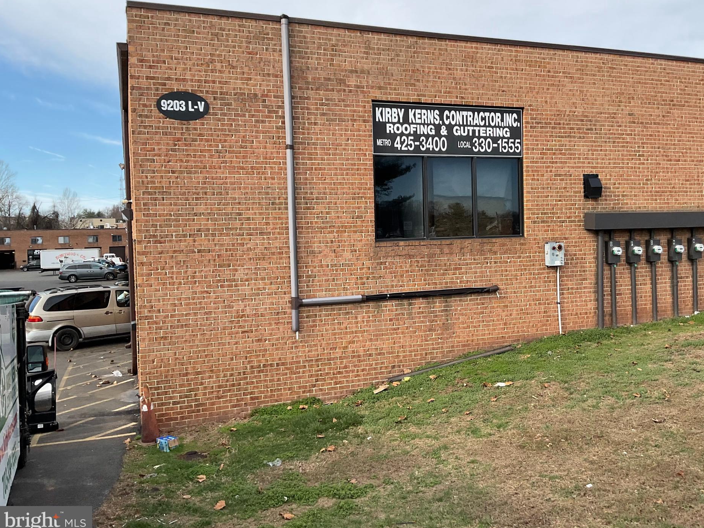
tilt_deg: -2.0
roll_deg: +1.6
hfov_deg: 56.7
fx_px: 651
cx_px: 386
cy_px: 246
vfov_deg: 44.1
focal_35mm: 32
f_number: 1.8
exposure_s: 1/912
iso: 16
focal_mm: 3
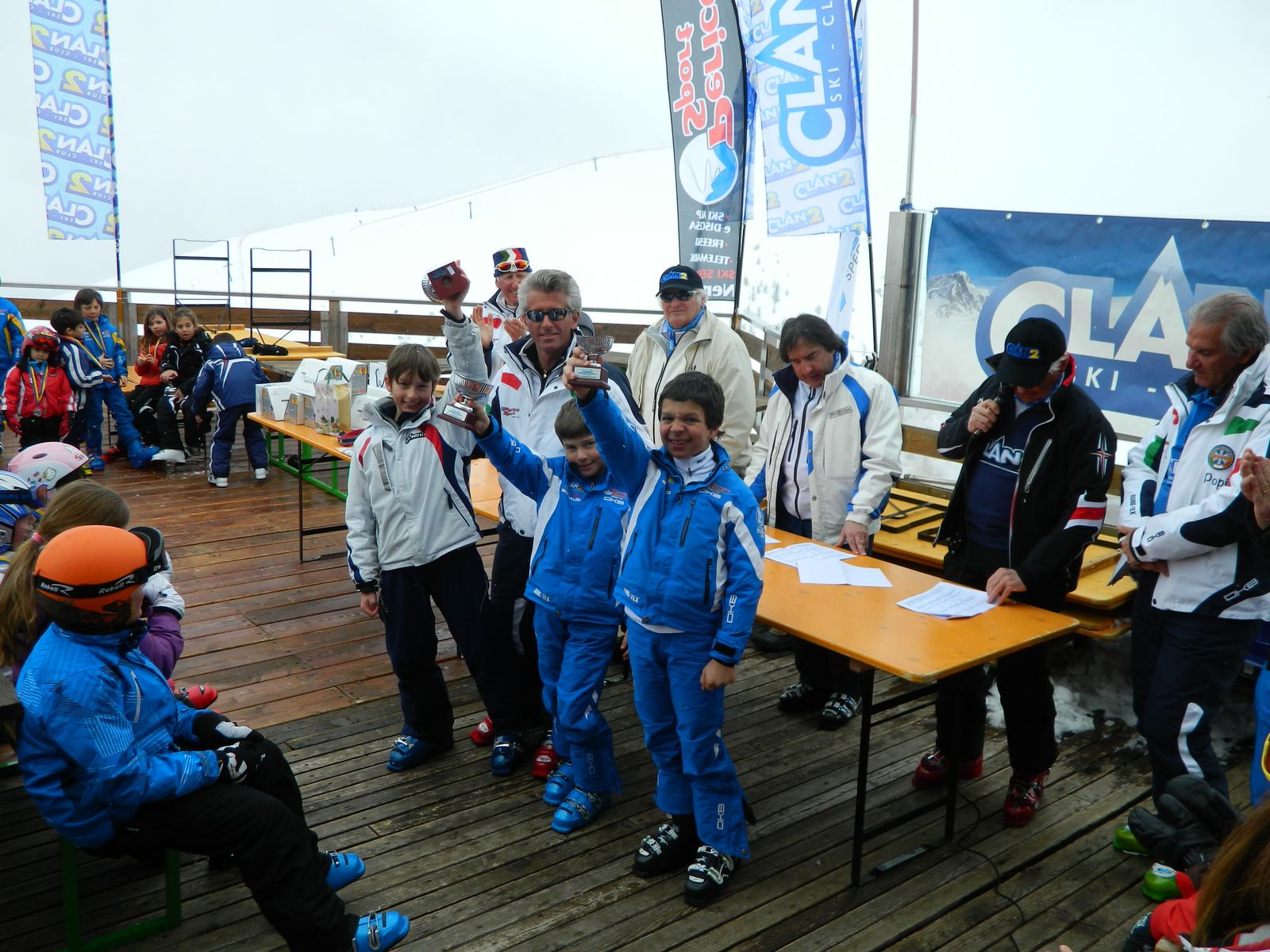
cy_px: 476
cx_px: 635
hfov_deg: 58.4
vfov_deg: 45.4
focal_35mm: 31
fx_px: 1137
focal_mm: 5.6
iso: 80
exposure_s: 1/800
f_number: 3.2
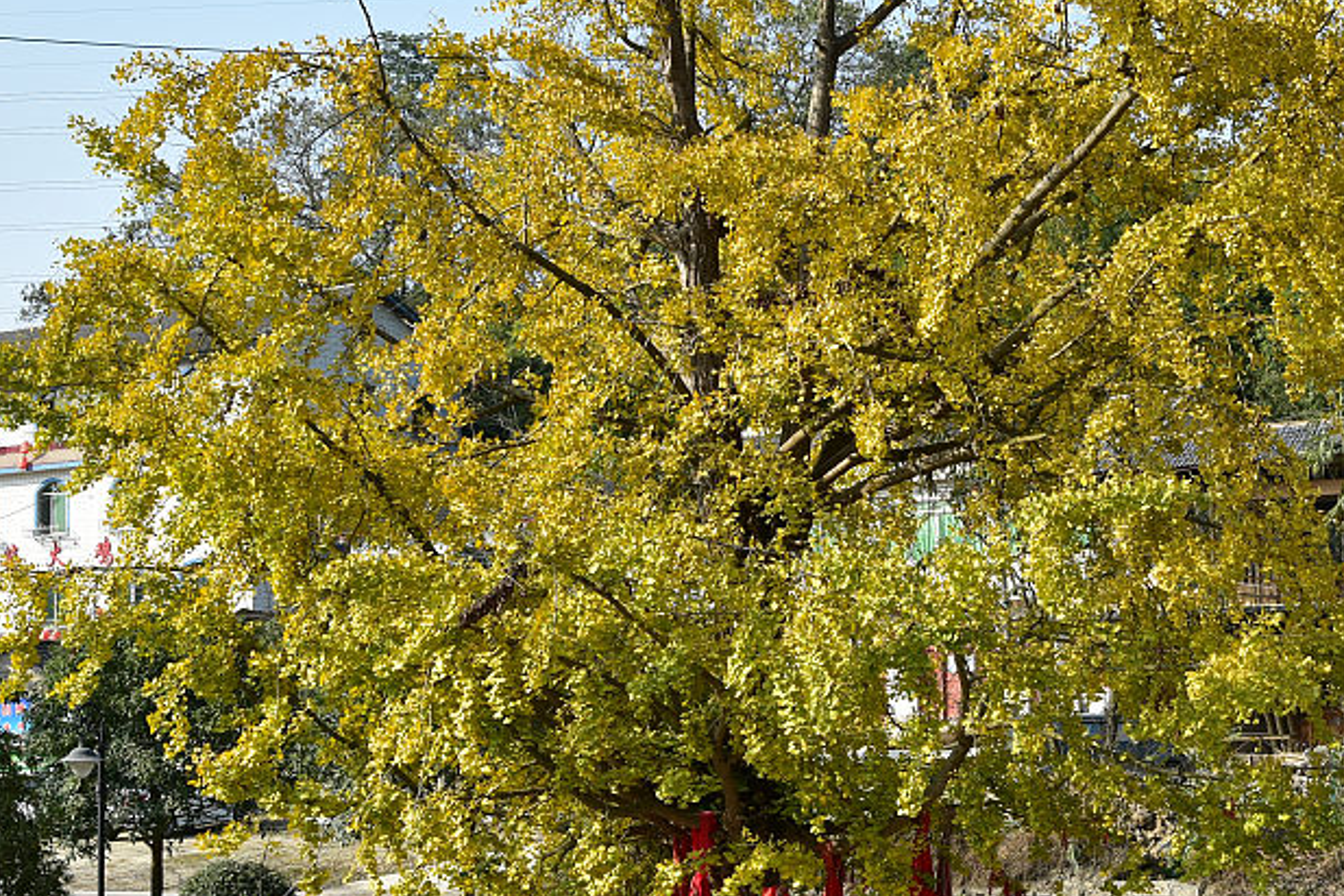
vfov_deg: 19.4
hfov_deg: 28.6
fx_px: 2612
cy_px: 528
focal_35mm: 70
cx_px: 952
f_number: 9
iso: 100
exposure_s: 1/125
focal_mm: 24
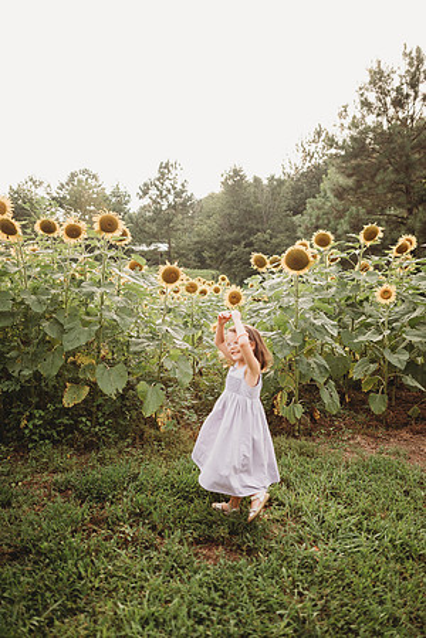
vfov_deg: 73.7
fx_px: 426
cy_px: 319
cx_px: 213
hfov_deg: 53.1
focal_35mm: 24
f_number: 2.2
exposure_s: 1/320
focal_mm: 24
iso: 125
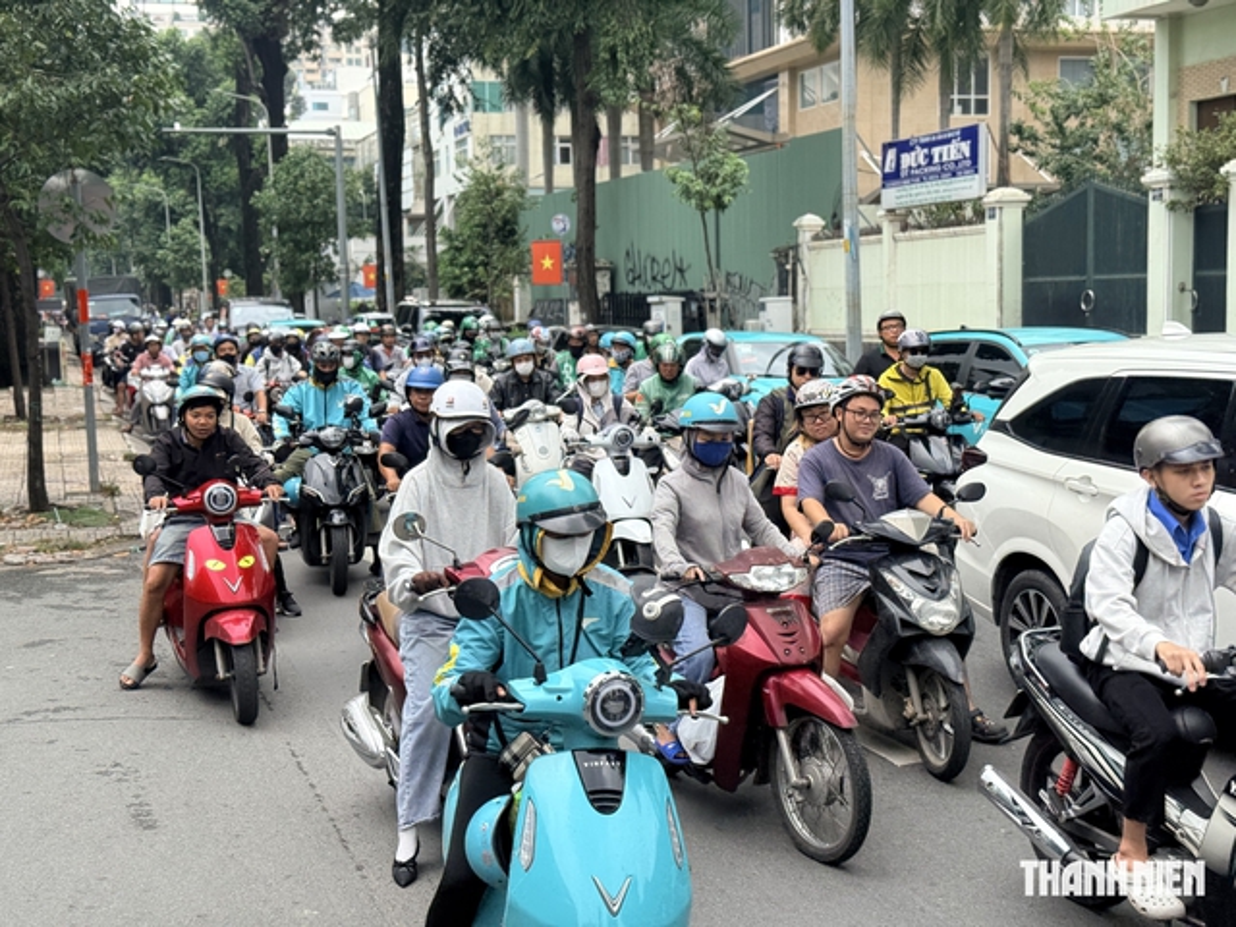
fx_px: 1714
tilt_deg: -4.8
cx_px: 618
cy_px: 464
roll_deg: +1.0
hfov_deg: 39.7
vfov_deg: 30.3
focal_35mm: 48
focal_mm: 6.76
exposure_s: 1/1222
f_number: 1.78
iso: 80
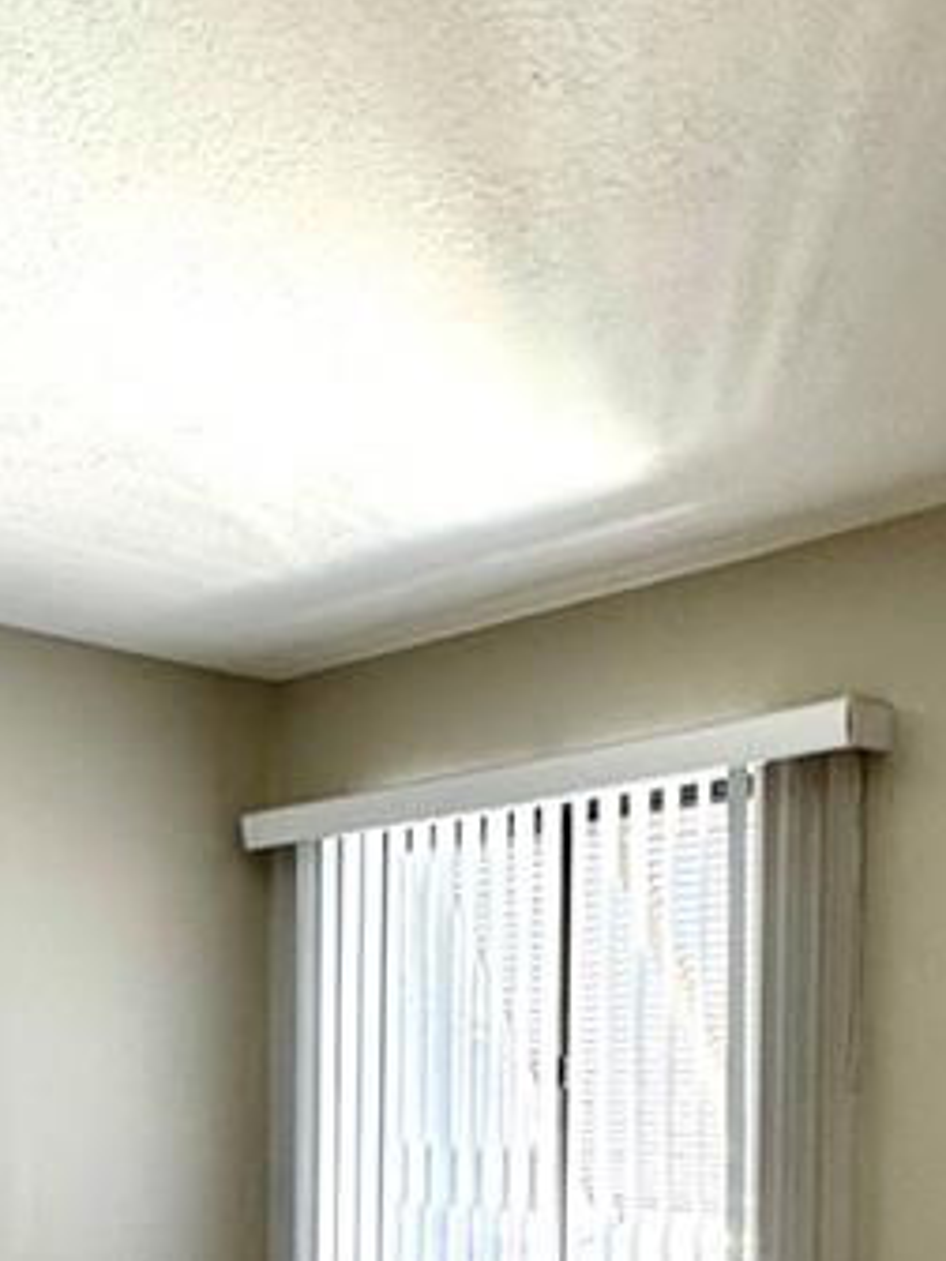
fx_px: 1822
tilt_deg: -1.0
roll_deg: +1.0
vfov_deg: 35.9
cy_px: 1133
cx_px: 360
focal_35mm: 50
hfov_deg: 29.0
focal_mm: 2.22
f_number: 2.2
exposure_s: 1/60
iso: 250
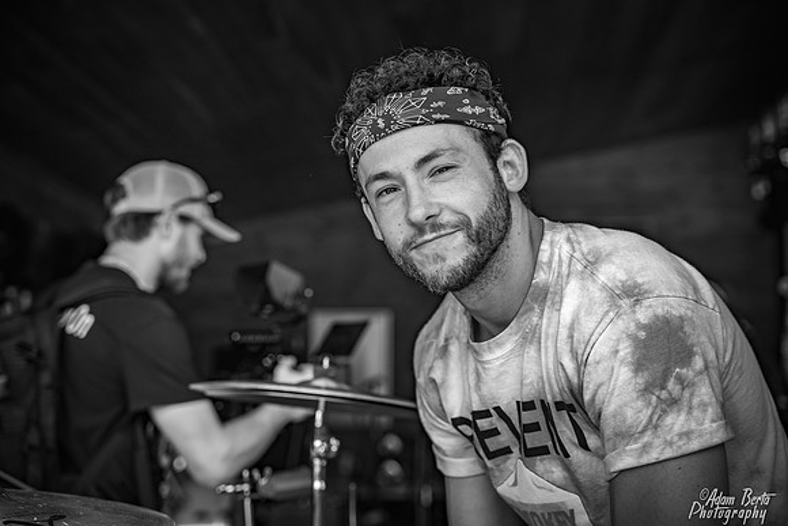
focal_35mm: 66
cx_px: 394
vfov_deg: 20.6
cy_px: 263
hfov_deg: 30.5
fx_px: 1445
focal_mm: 66
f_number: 4
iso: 160
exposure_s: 1/160
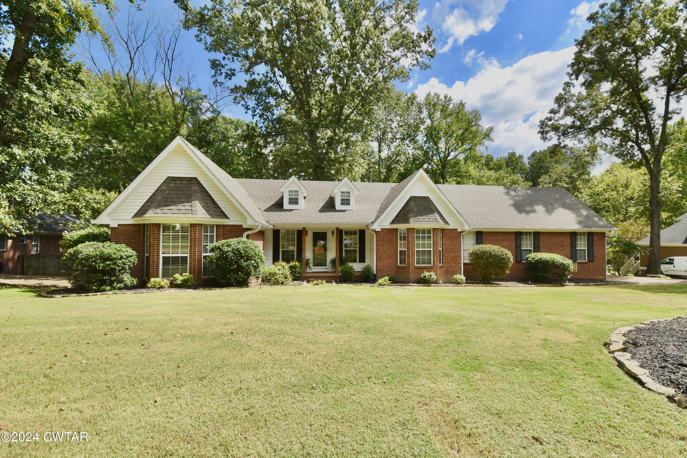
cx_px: 344
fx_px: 286
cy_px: 229
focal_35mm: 15
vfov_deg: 77.3
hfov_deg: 100.4
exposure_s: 1/250
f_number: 8
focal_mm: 10
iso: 100
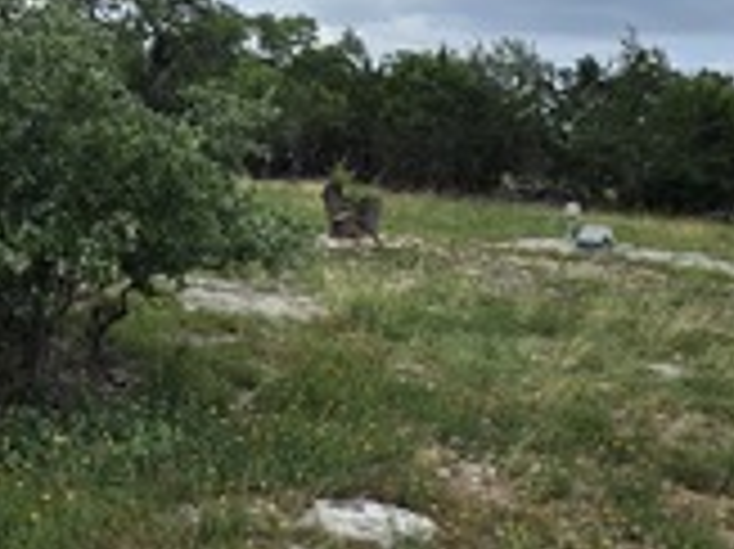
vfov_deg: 28.2
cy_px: 162
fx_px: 1081
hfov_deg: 33.6
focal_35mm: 51
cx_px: -36
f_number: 1.9
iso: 40
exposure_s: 1/1983
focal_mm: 2.2
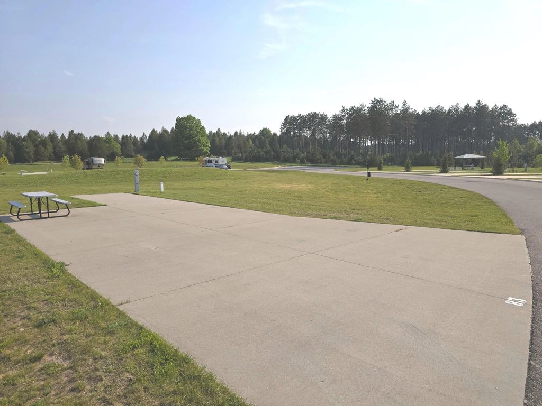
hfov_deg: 73.9
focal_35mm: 23
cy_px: 203
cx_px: 271
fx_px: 360
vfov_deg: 58.9
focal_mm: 6.3
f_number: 1.7
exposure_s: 1/1610
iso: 12
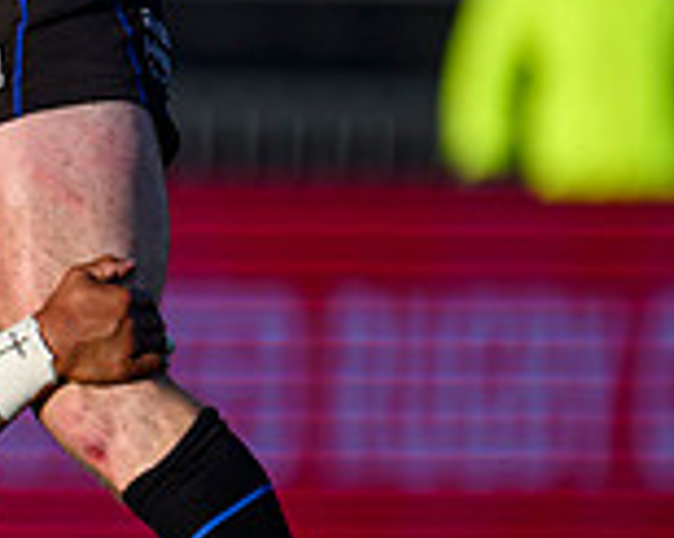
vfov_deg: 0.5
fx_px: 56297
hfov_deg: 0.7
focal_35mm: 2824
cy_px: 170
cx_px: -496
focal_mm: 560
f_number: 4
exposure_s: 1/4000
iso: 500
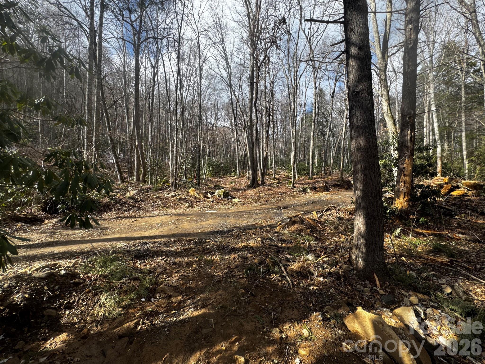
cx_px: 242
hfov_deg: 102.1
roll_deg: -0.9
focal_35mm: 14
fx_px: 196
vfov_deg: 85.7
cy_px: 182
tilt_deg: -0.1
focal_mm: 2.22
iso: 40
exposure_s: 1/495
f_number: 2.2
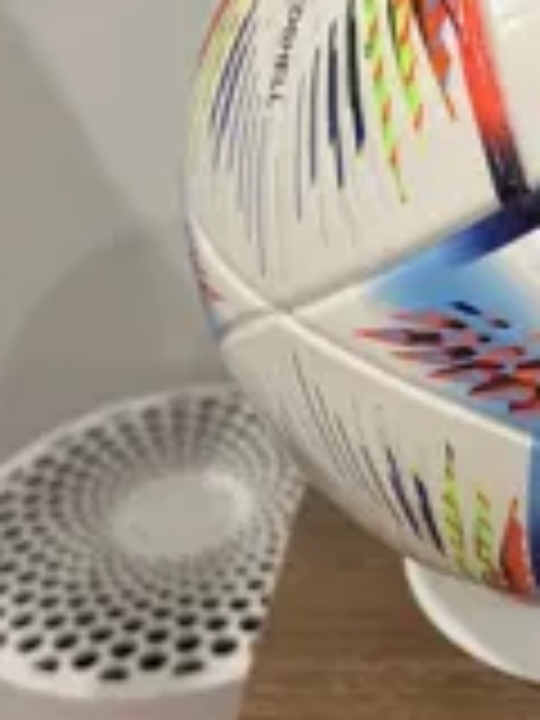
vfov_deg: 27.7
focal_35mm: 70
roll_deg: -1.6
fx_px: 1456
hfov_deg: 20.0
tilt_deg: -35.6
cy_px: 428
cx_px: 608
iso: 250
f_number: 1.8
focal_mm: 3.99
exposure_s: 1/60
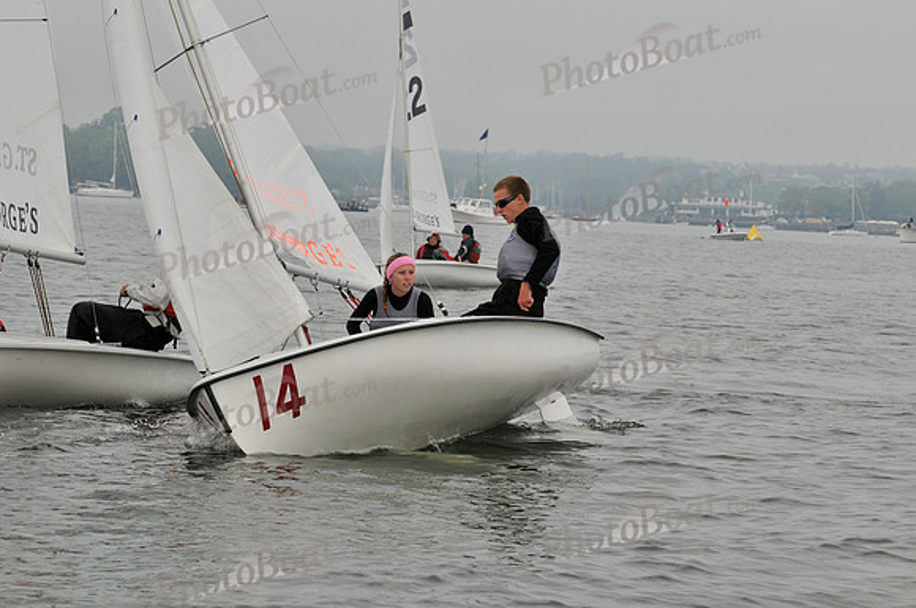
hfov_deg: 9.8
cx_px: 458
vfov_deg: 6.5
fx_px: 5336
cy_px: 304
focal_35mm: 210
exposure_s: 1/640
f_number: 9
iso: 200
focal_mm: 140
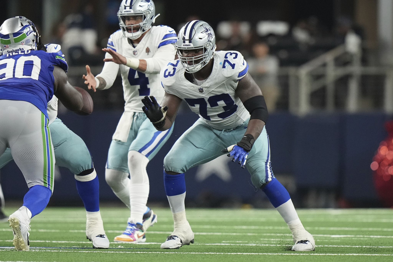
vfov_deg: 2.3
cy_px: 131
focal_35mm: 600
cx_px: 196
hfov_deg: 3.4
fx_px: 6549
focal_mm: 400
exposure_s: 1/1600
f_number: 2.8
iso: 3200
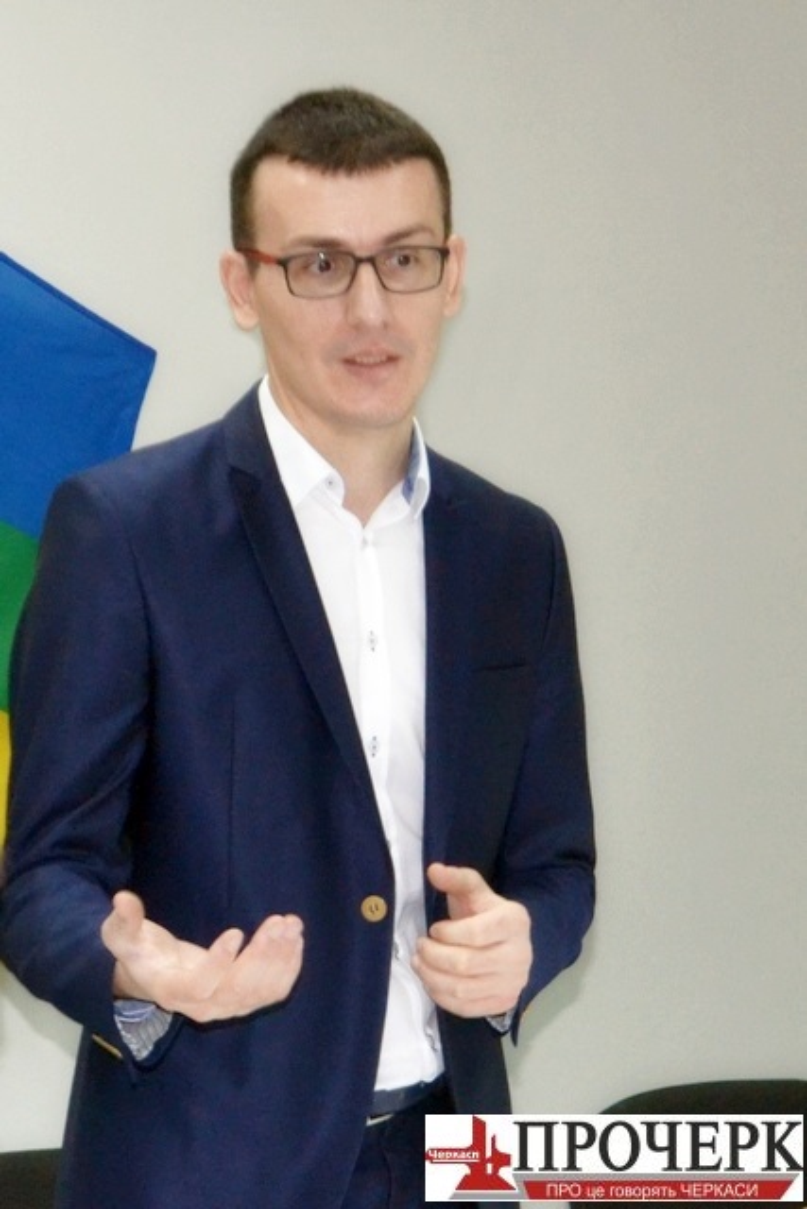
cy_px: 604
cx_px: 404
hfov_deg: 28.1
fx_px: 1613
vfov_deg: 41.1
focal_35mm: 48
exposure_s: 1/60
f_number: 4.8
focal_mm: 32
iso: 1400
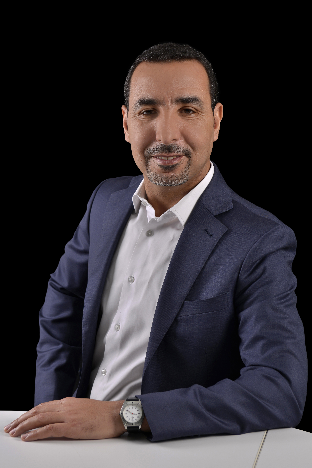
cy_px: 234
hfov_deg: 19.5
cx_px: 156
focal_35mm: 70
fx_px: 909
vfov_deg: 28.8
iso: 50
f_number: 5.6
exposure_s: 1/160
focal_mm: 70
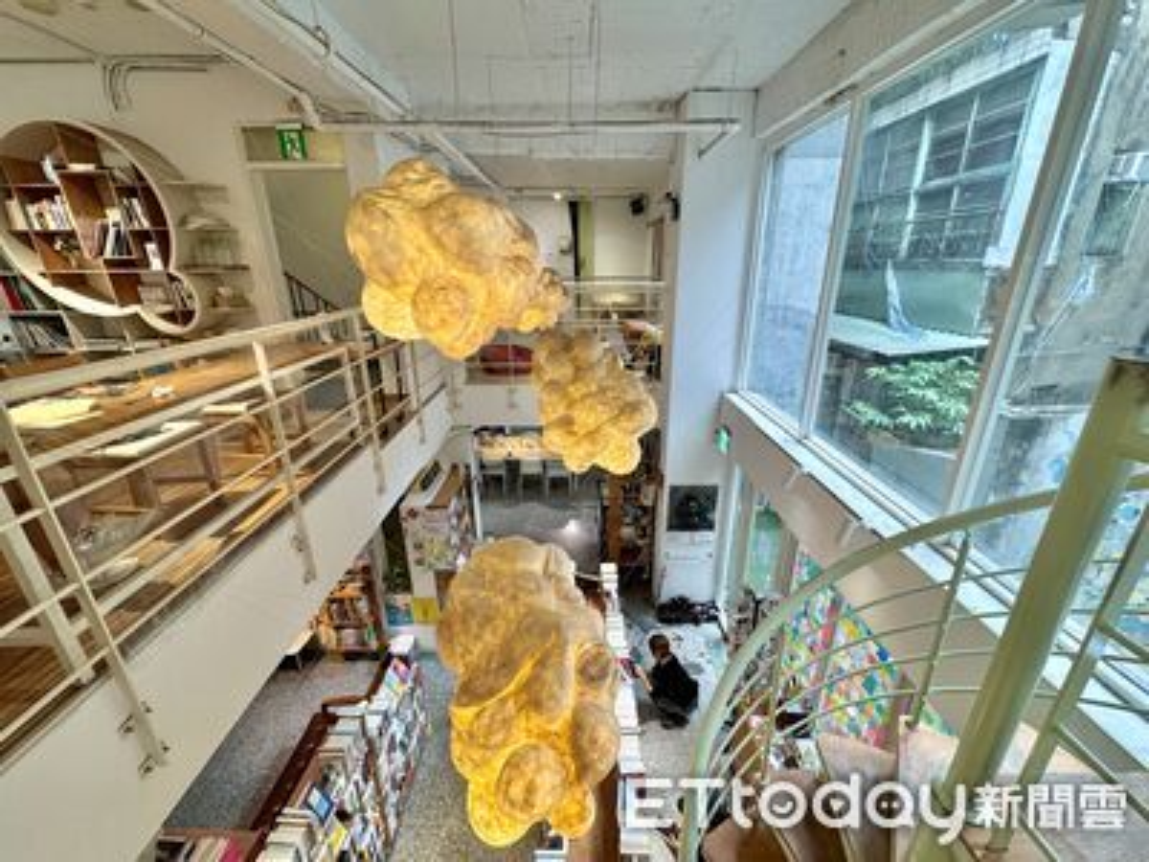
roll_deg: +0.5
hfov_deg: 102.1
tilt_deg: -19.5
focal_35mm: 14
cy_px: 431
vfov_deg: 85.7
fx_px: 465
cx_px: 574
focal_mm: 2.22
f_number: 2.2
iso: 160
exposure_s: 1/120
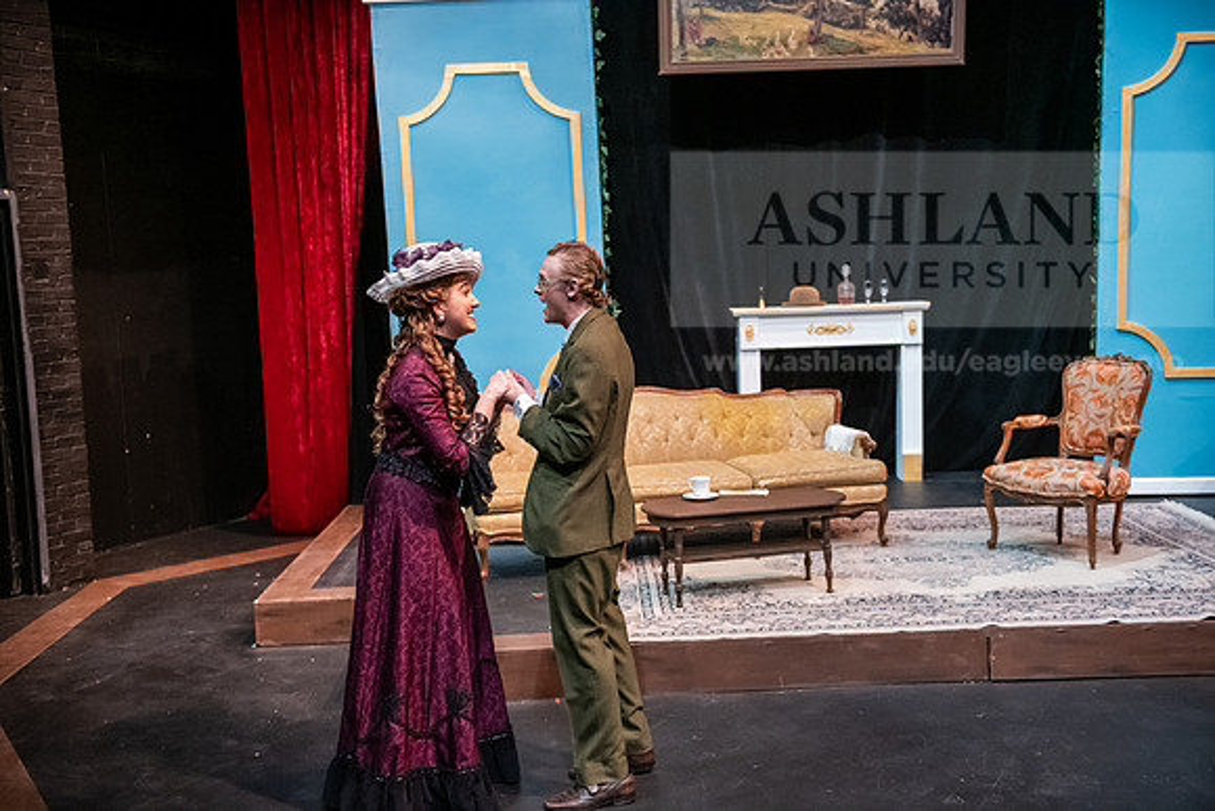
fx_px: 1418
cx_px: 608
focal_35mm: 42
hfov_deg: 46.4
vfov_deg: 31.9
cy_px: 406
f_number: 3.2
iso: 3200
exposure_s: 1/200
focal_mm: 42
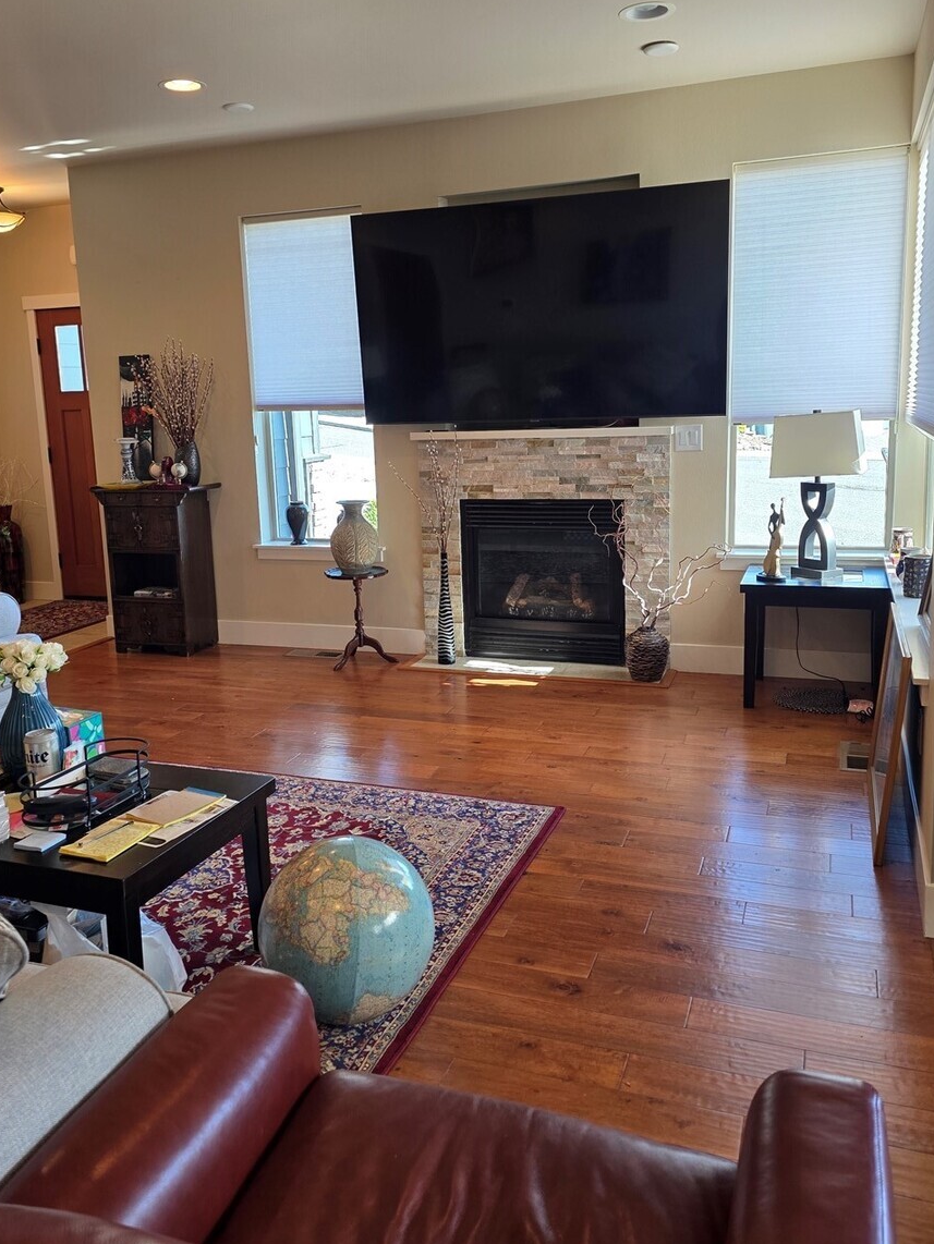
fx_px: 1043
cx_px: 435
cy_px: 561
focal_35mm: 29
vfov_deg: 61.5
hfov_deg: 48.2
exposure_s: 1/120
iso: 100
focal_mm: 6.3
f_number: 1.7
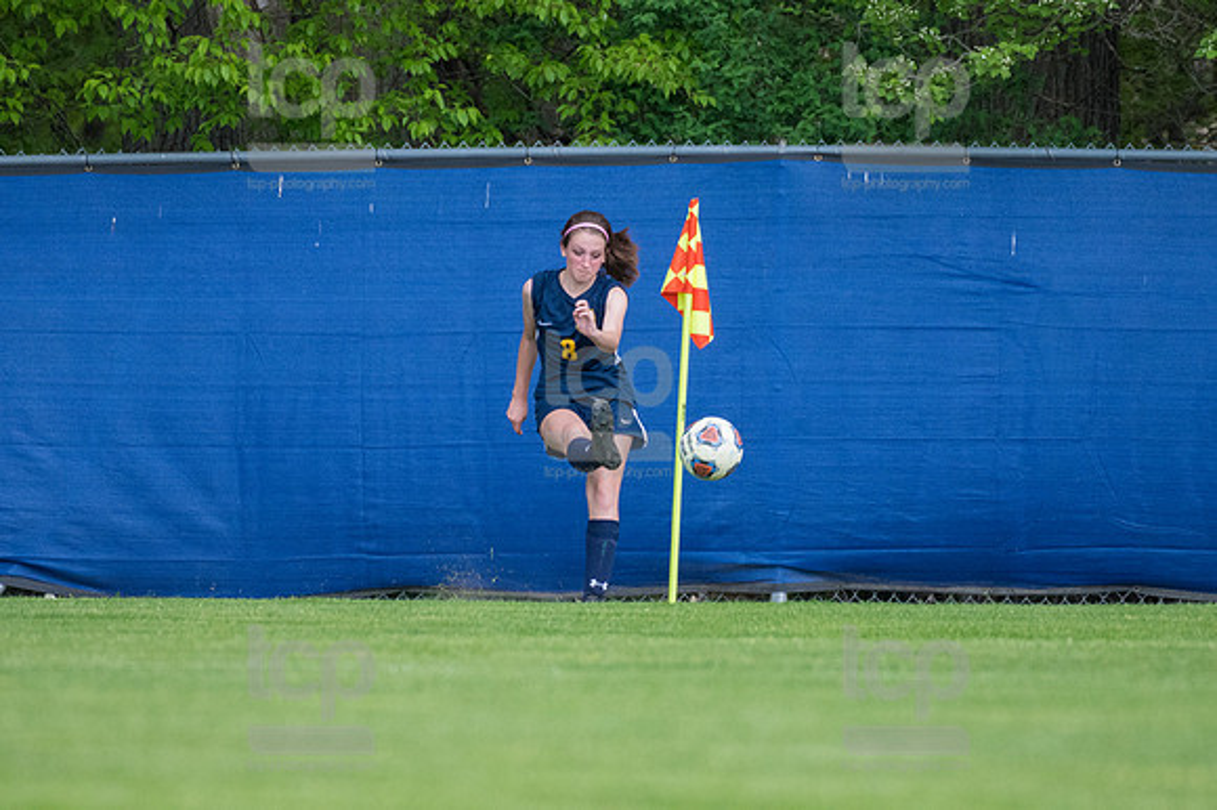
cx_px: 608
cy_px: 405
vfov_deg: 1.9
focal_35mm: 720
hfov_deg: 2.9
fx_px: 24325
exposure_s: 1/2000
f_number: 5.6
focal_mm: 480
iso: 2000
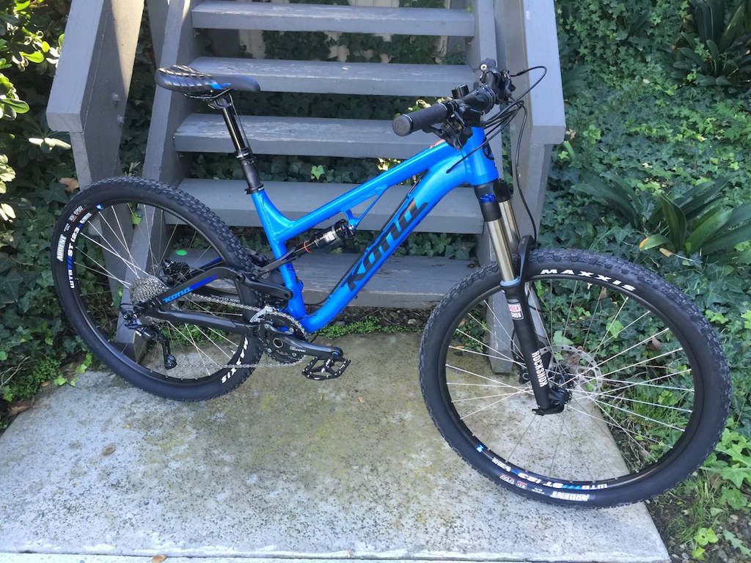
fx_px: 629
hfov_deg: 61.7
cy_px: 282
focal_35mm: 29
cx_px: 376
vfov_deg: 48.2
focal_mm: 4.15
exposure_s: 1/40
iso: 32
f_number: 2.2
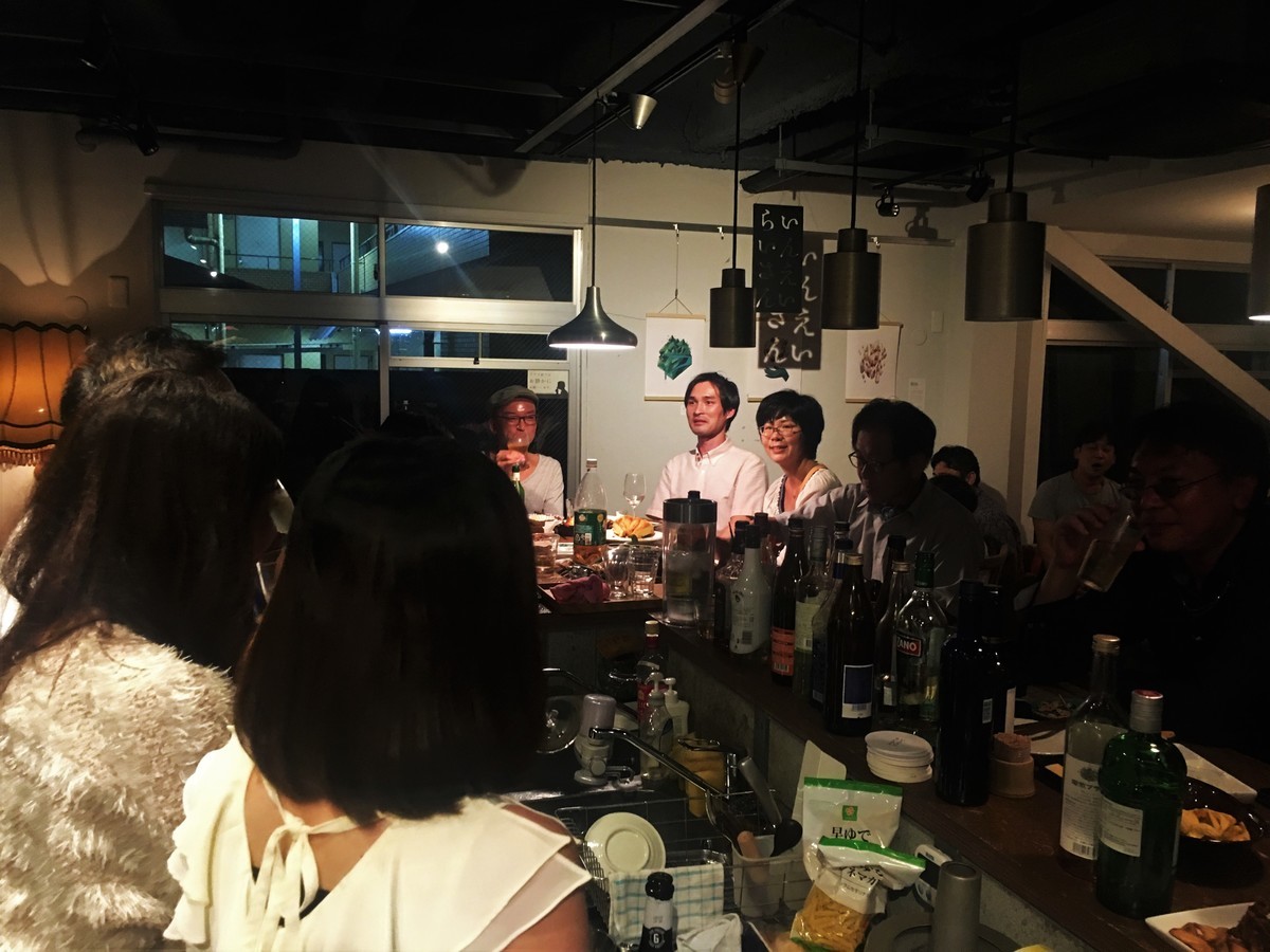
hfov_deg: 61.7
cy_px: 476
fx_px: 1064
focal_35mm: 29
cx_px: 635
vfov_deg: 48.2
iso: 100
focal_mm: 4.15
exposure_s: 1/15
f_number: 2.2
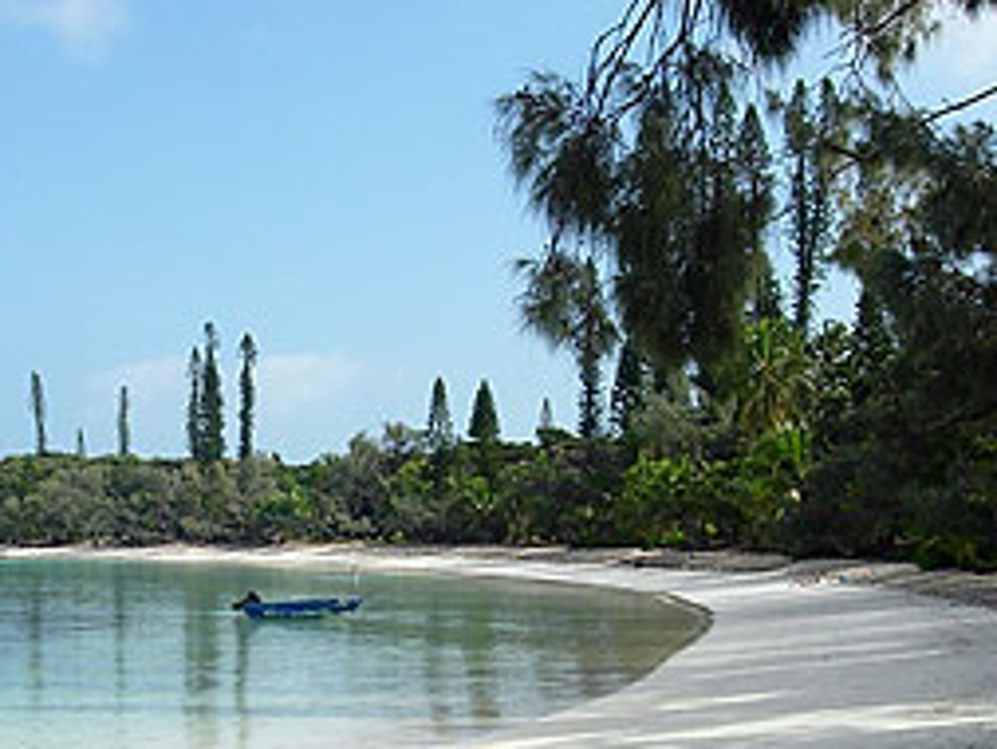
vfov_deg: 21.1
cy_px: 609
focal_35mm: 69
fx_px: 1988
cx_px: 264
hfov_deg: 27.8
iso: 79
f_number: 4.8
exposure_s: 1/836
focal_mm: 7.8
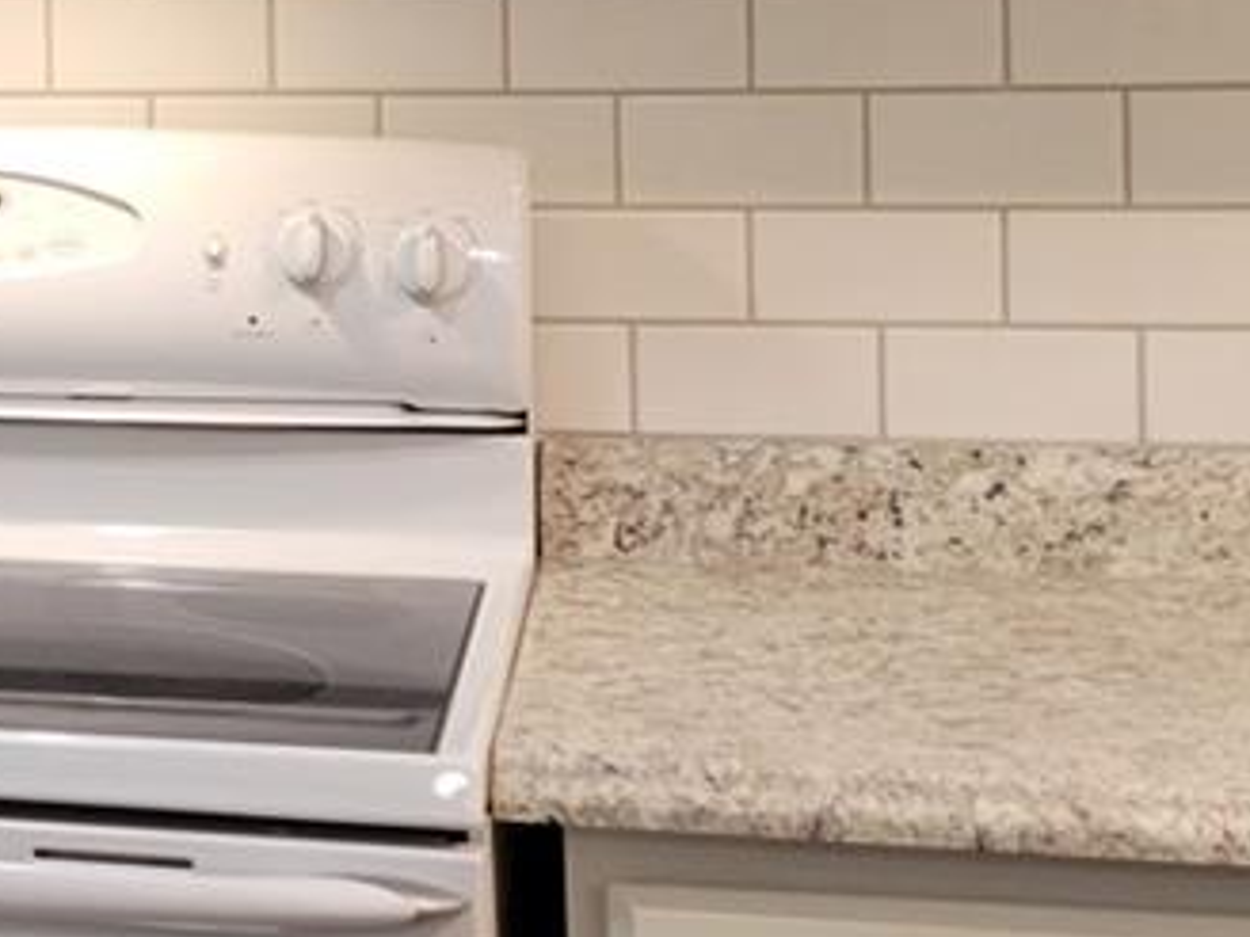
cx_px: -880
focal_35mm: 114
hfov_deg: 15.3
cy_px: 53
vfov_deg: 12.9
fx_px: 4117
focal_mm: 5.4
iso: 250
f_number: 1.8
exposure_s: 1/60
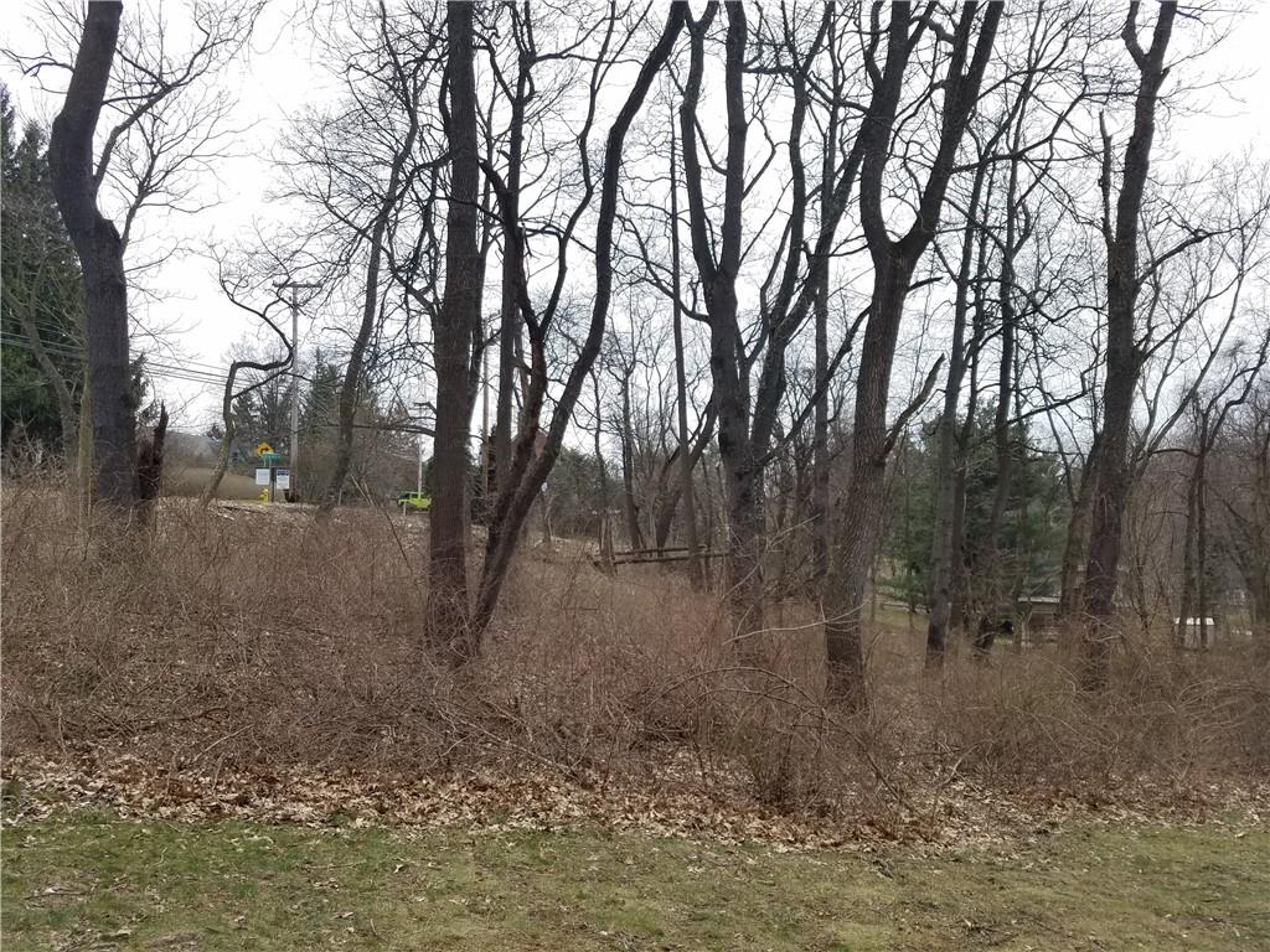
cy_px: 476
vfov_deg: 53.1
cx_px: 635
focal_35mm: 26
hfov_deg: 67.3
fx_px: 954
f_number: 1.7
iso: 50
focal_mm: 4.2
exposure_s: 1/1836
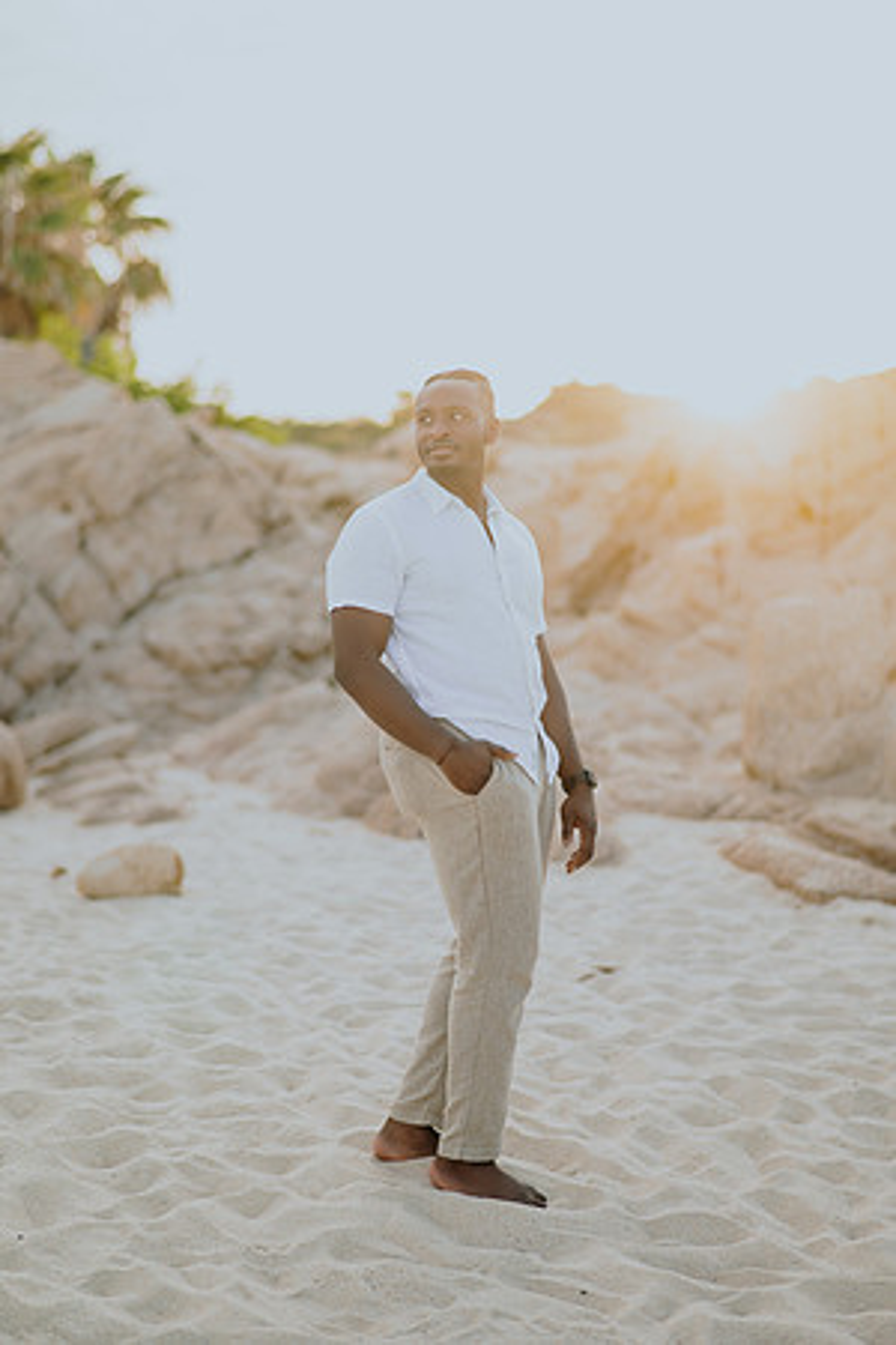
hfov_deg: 23.4
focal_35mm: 58
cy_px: 672
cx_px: 448
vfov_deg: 34.5
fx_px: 2165
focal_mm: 58
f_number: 1.8
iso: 100
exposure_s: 1/800
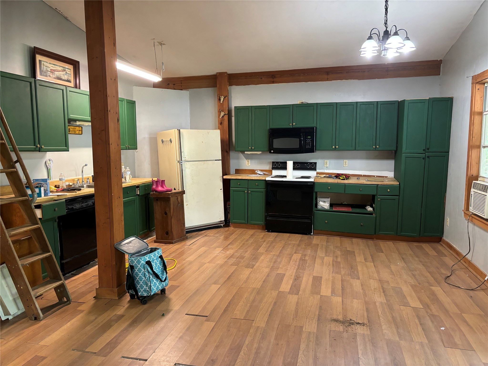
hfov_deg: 67.3
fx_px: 367
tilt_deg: -6.2
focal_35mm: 26
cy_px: 183
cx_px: 244
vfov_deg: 53.1
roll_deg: +1.3
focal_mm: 5.96
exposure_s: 1/60
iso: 250
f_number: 1.6
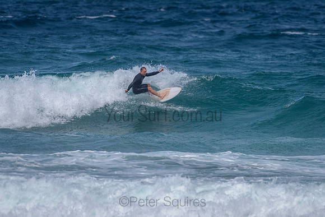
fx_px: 5538
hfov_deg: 3.4
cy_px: 95
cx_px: 178
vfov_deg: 2.2
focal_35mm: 613
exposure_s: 1/2000
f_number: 5.6
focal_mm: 500
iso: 100
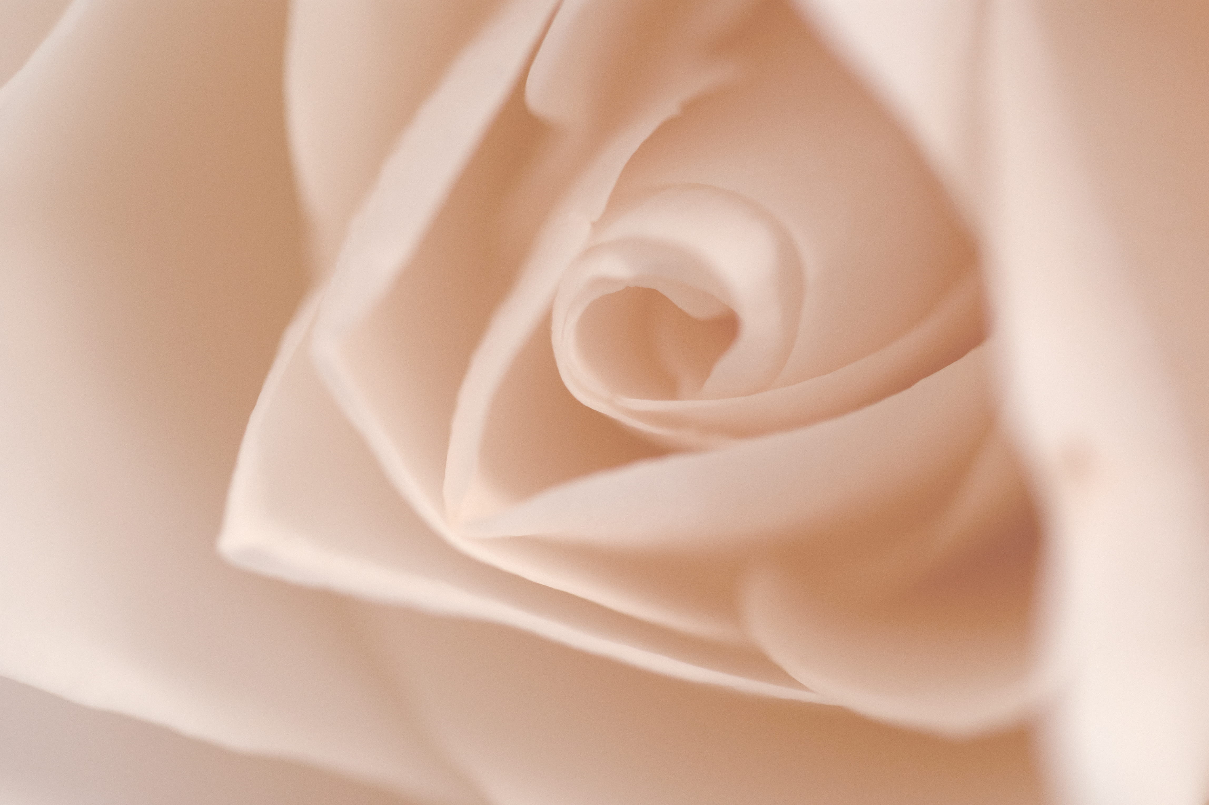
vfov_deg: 13.0
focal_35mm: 105
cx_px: 604
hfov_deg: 19.5
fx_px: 3524
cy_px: 402
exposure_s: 1/160
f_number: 2.8
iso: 200
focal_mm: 70
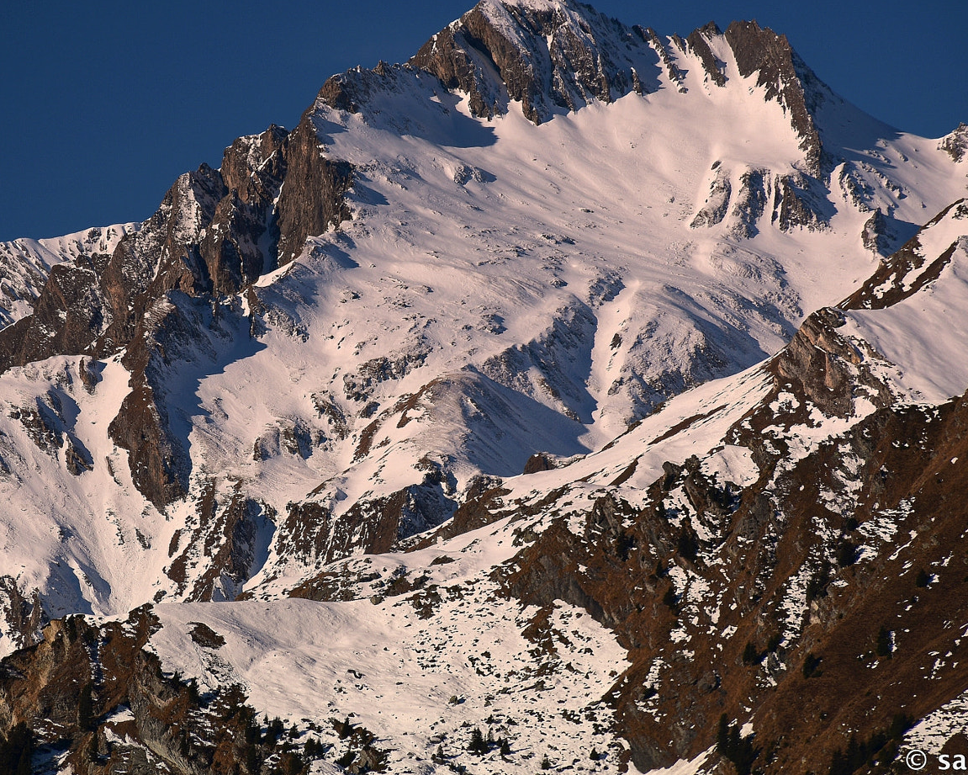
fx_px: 7851
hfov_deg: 7.1
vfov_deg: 5.6
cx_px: 376
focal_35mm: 274
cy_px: 353
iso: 100
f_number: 8
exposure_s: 1/400
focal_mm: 140
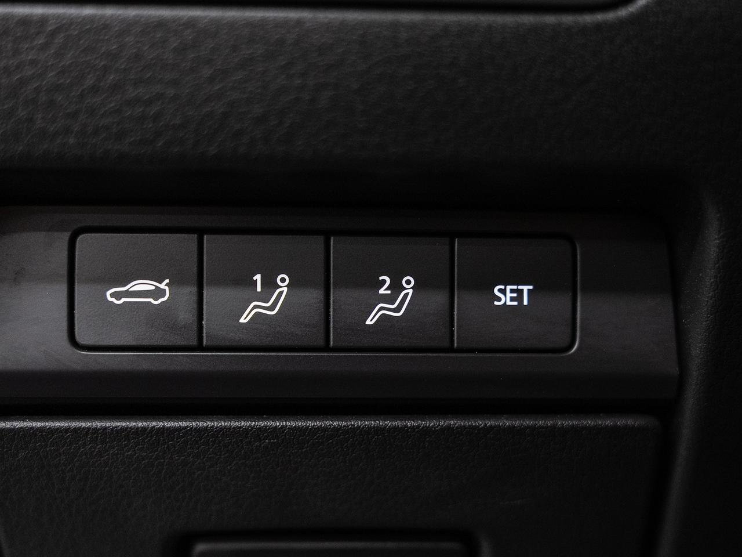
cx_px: 350
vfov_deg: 29.0
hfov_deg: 38.2
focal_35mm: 50
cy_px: 347
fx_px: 1070
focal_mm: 36.4
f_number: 3.5
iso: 640
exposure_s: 1/40
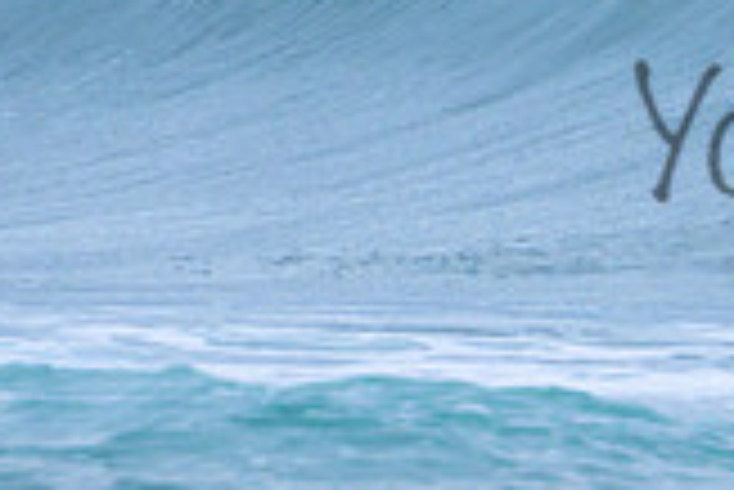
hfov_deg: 1.1
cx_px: 1080
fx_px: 40017
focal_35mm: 1961
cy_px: -100
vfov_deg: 0.7
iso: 640
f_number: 5.6
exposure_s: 1/2000
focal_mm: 400
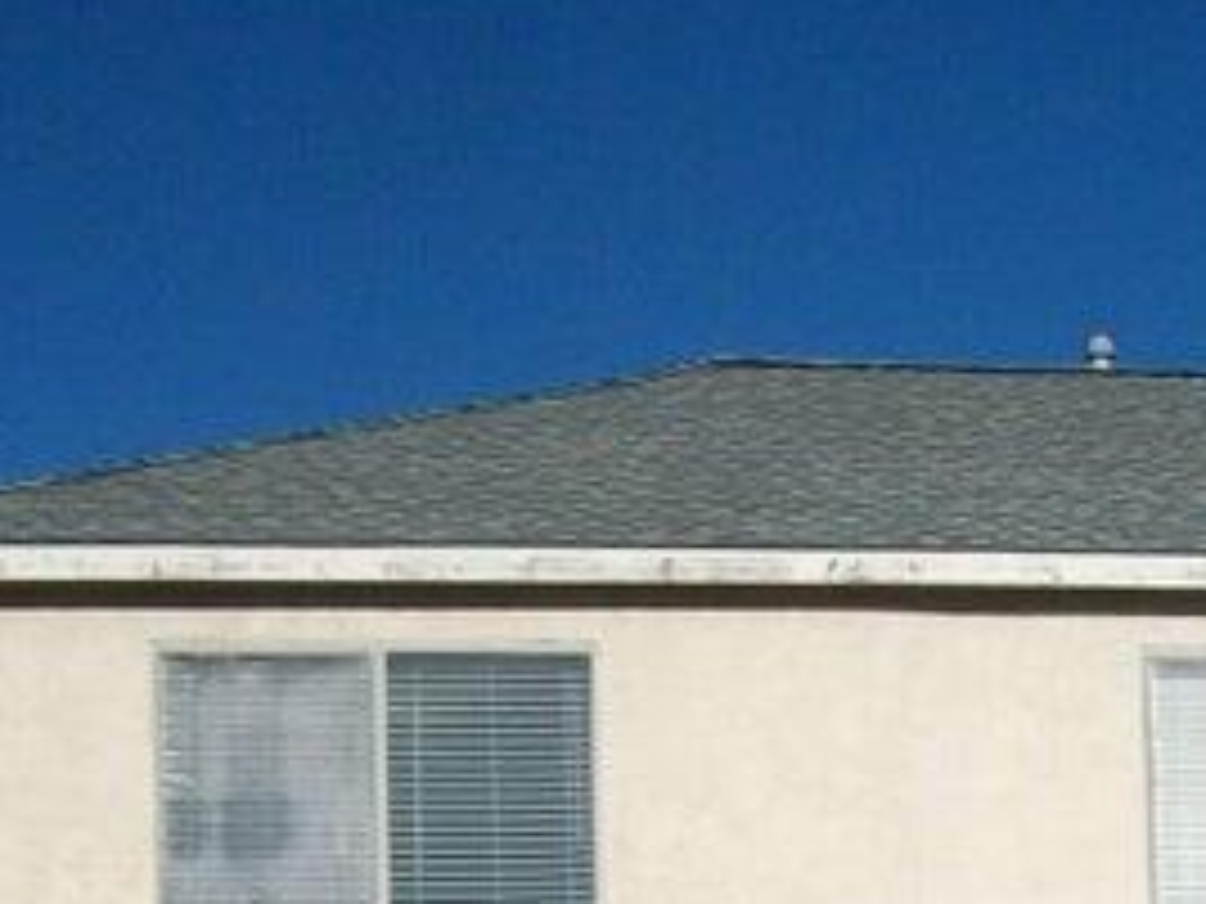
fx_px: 3554
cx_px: 1379
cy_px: 1385
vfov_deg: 13.6
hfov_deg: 18.4
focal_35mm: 102
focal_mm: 5.7
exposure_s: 1/800
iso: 80
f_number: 5.5
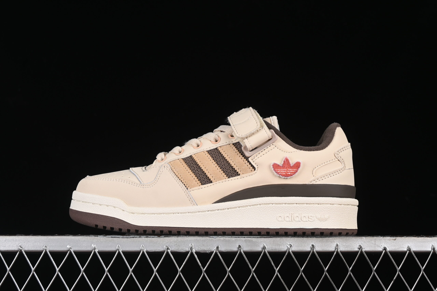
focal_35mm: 75
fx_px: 910
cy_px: 146
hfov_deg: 27.0
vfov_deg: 18.2
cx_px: 218
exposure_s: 1/80
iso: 160
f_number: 8
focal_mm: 50
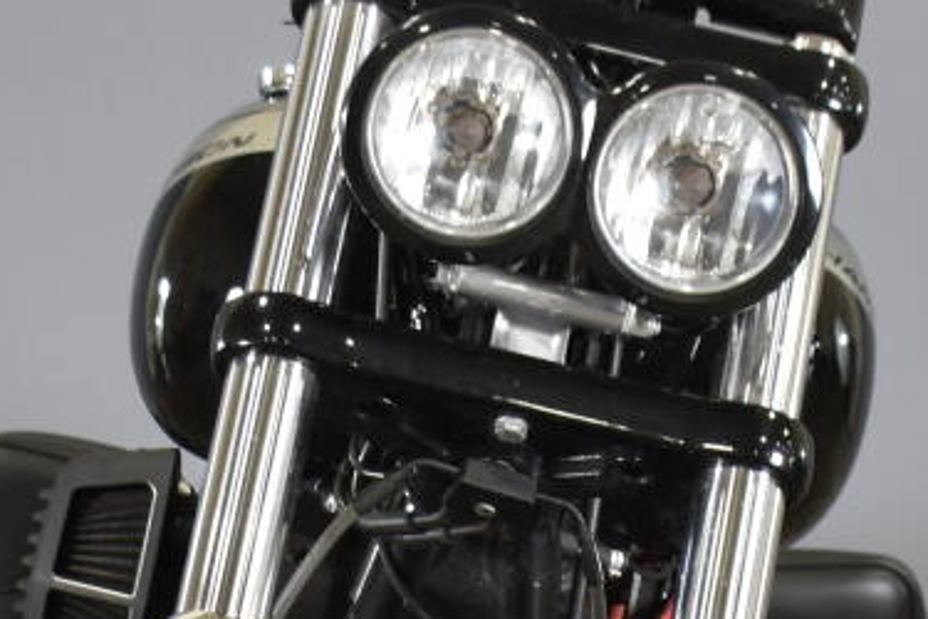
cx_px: 364
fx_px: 4949
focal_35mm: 192
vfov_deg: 7.1
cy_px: 677
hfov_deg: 10.7
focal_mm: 24
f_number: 4
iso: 400
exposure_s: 1/30
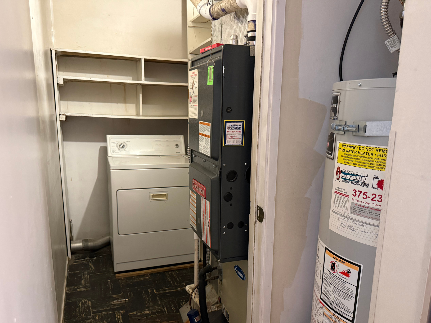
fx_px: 336
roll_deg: -0.7
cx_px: 216
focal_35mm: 27
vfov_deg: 51.2
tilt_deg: -10.4
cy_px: 181
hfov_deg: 65.3
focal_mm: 6.76
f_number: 1.78
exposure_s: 1/40
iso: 640
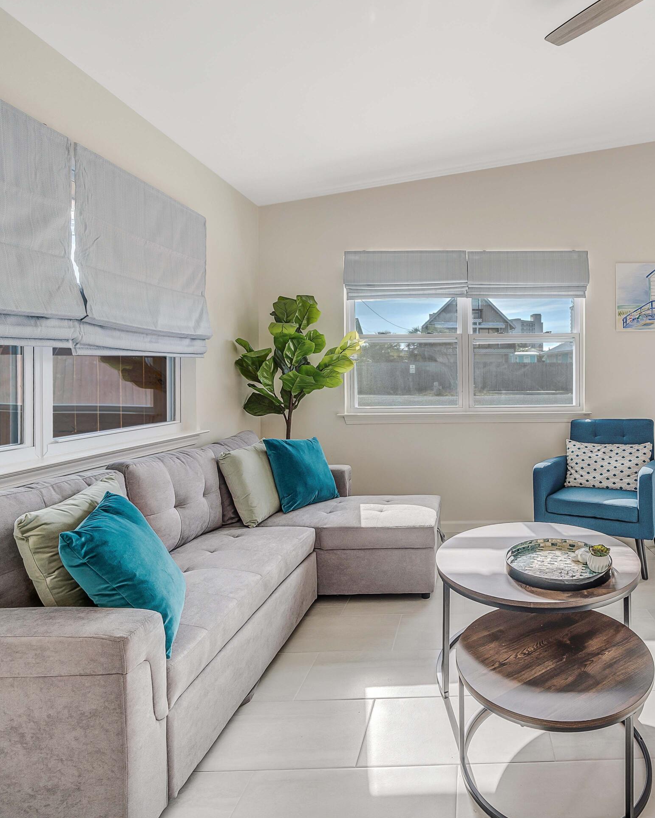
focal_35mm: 19
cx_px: 508
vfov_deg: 83.3
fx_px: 460
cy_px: 398
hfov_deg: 65.5
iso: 100
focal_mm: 13
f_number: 5.6
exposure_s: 1/100
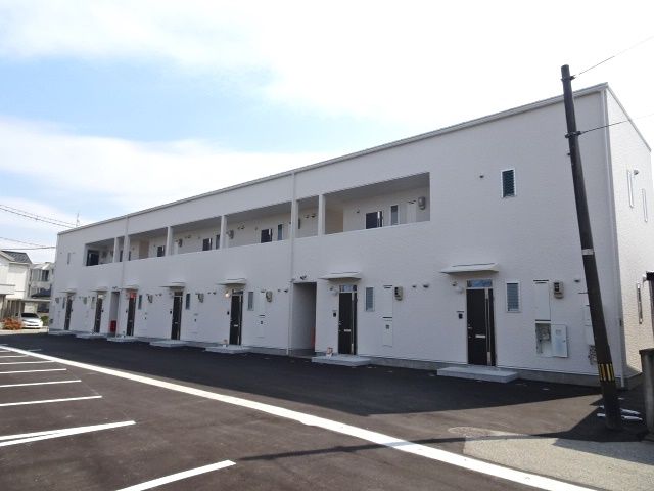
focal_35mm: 24
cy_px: 246
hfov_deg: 71.6
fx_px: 453
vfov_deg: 56.8
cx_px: 327
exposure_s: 1/800
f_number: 3.5
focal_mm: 4.1
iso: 80
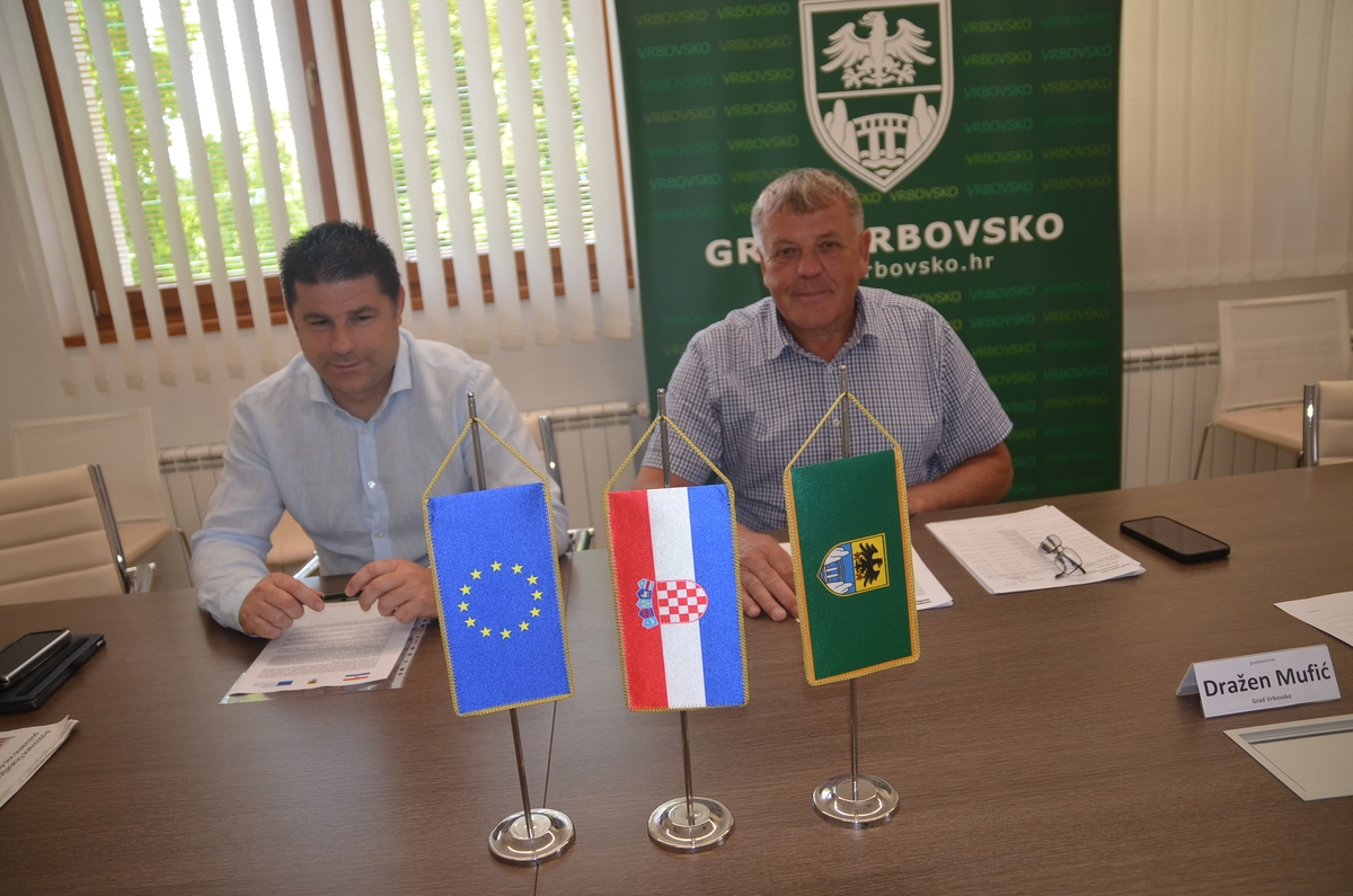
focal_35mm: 30
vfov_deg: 43.4
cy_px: 448
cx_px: 676
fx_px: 1125
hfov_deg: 62.0
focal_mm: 20
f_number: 2.8
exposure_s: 1/200
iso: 200
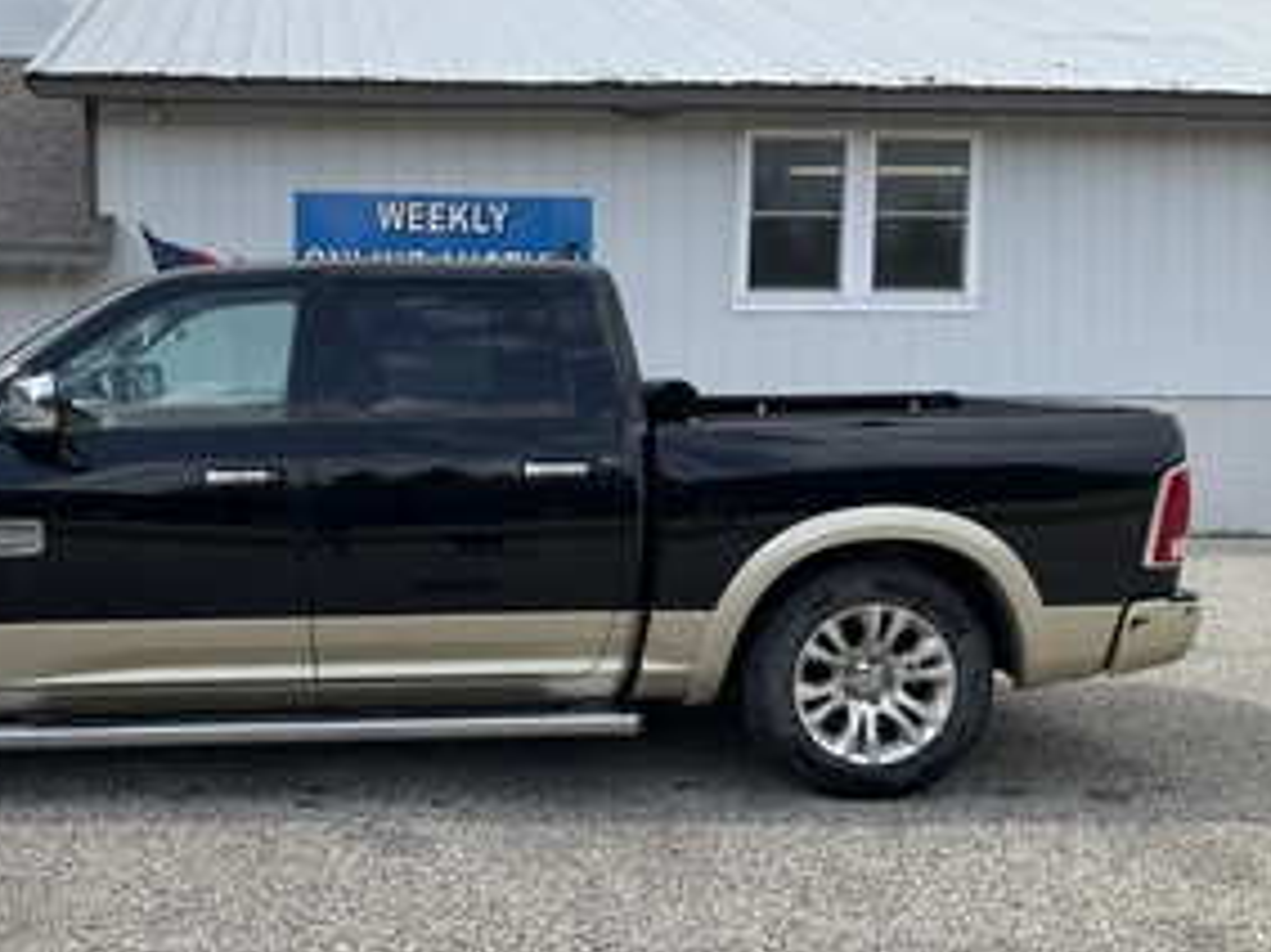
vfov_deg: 35.1
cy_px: 480
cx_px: 395
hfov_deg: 44.9
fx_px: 1505
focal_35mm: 41
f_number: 1.8
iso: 25
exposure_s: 1/1675
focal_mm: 3
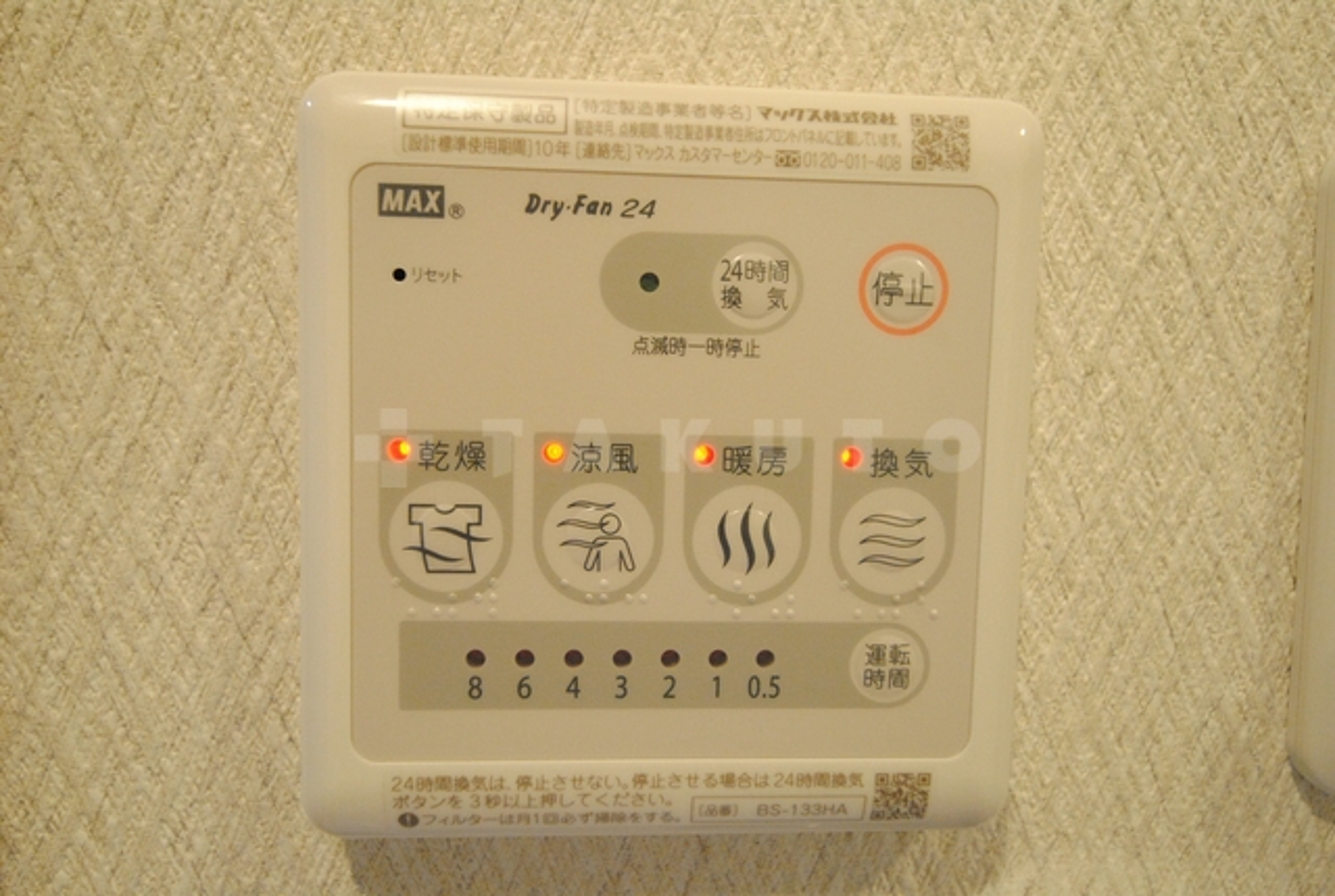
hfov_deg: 77.2
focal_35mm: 22
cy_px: 448
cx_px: 668
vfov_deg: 56.4
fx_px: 836
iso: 1600
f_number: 5.3
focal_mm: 15
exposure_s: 1/30
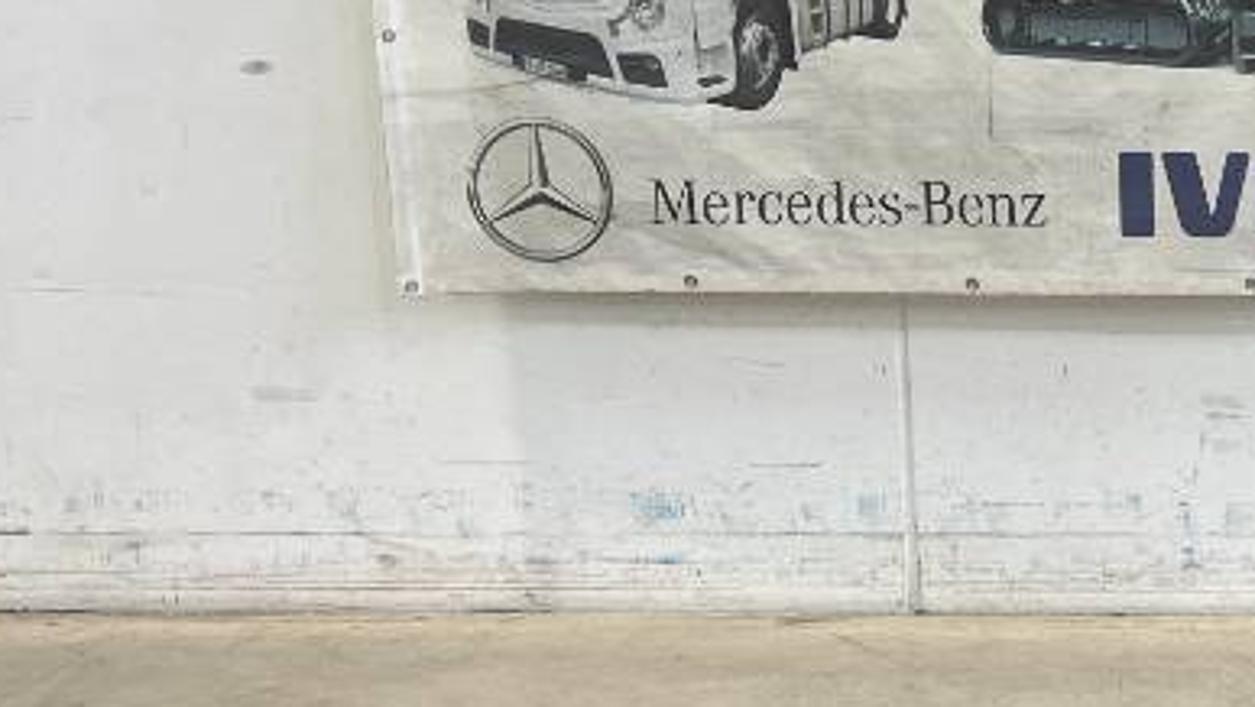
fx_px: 2497
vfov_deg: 16.1
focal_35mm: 75
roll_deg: -0.4
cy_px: 461
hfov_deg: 26.2
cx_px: 1356
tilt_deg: -12.9
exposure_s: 1/121
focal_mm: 5.7
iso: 50
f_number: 1.5
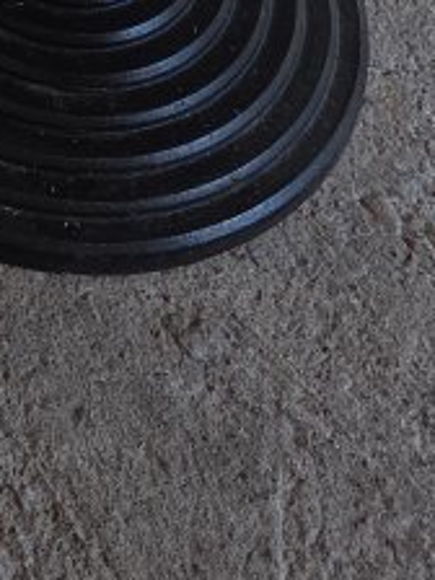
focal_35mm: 123
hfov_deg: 11.7
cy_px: -337
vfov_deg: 14.7
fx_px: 2061
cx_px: -137
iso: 25
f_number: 1.8
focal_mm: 5.4
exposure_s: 1/185
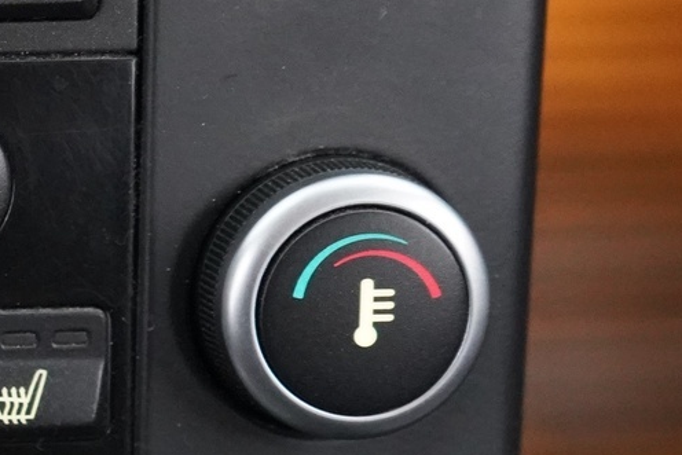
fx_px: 2103
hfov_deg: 16.5
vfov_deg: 12.3
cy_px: 161
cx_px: -397
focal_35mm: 111
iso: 10000
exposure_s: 1/40
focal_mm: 34
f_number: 4
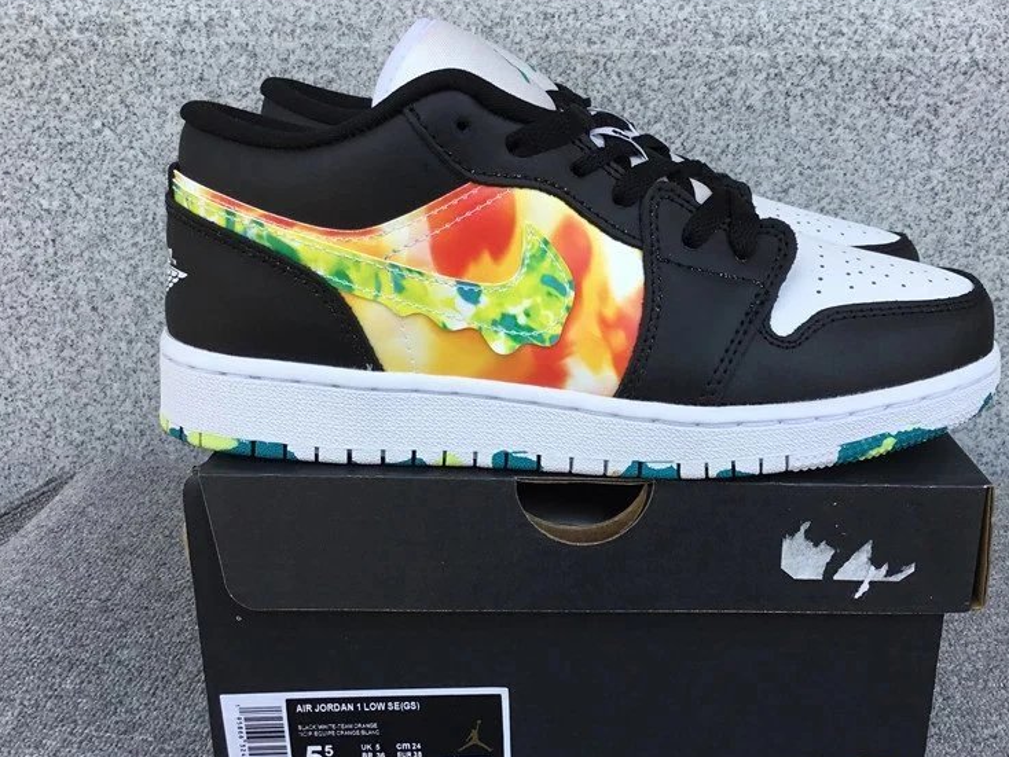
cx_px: 584
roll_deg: -0.8
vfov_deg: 37.7
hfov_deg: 48.8
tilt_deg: -19.9
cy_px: 421
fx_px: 1108
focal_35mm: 38
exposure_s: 1/422
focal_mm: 3.3
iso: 25
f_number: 2.4
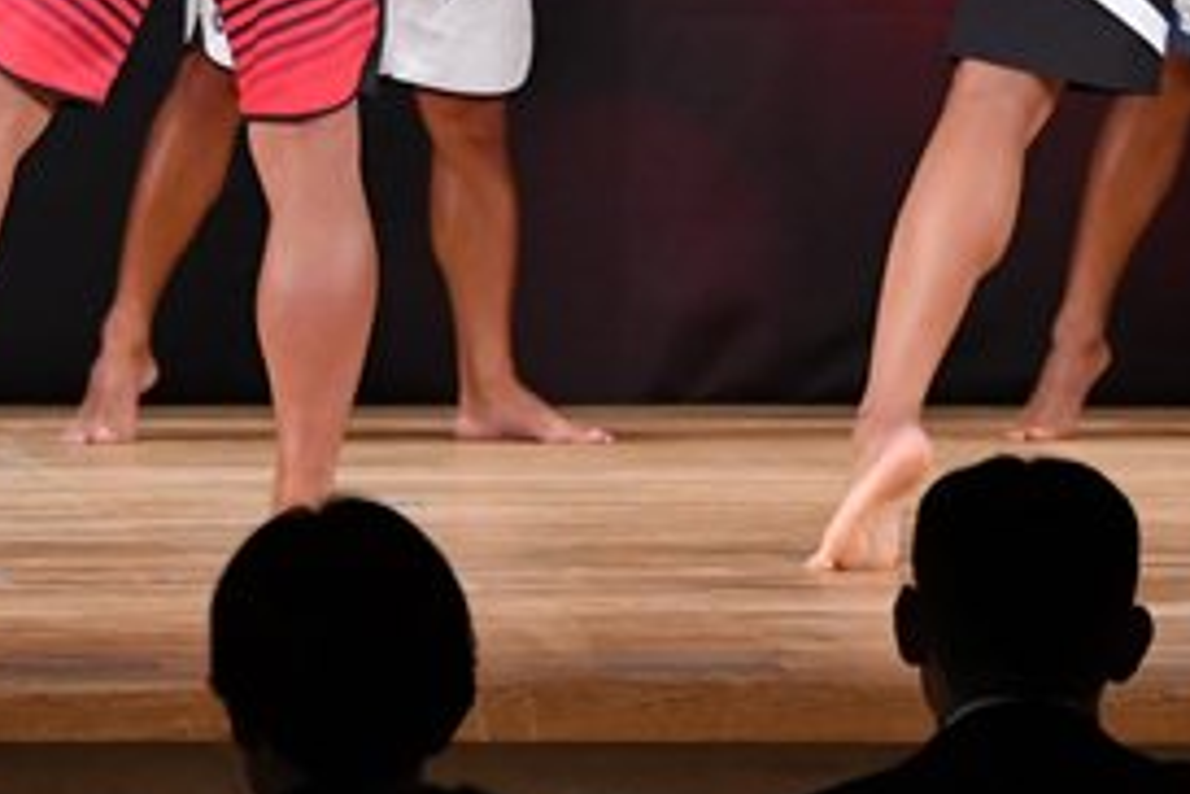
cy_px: -192
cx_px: 168
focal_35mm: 574
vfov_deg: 2.4
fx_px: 18972
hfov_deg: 3.6
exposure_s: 1/400
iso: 3200
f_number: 5.6
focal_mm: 135
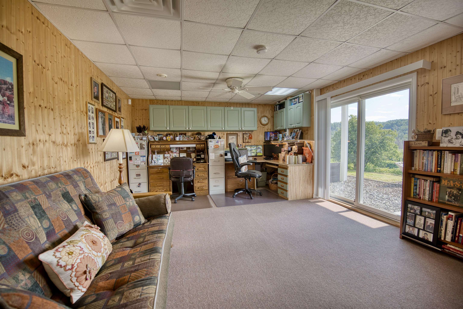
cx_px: 232
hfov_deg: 98.5
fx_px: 199
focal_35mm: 16
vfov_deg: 75.5
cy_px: 154
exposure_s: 1/60
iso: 110
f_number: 4
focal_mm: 15.5
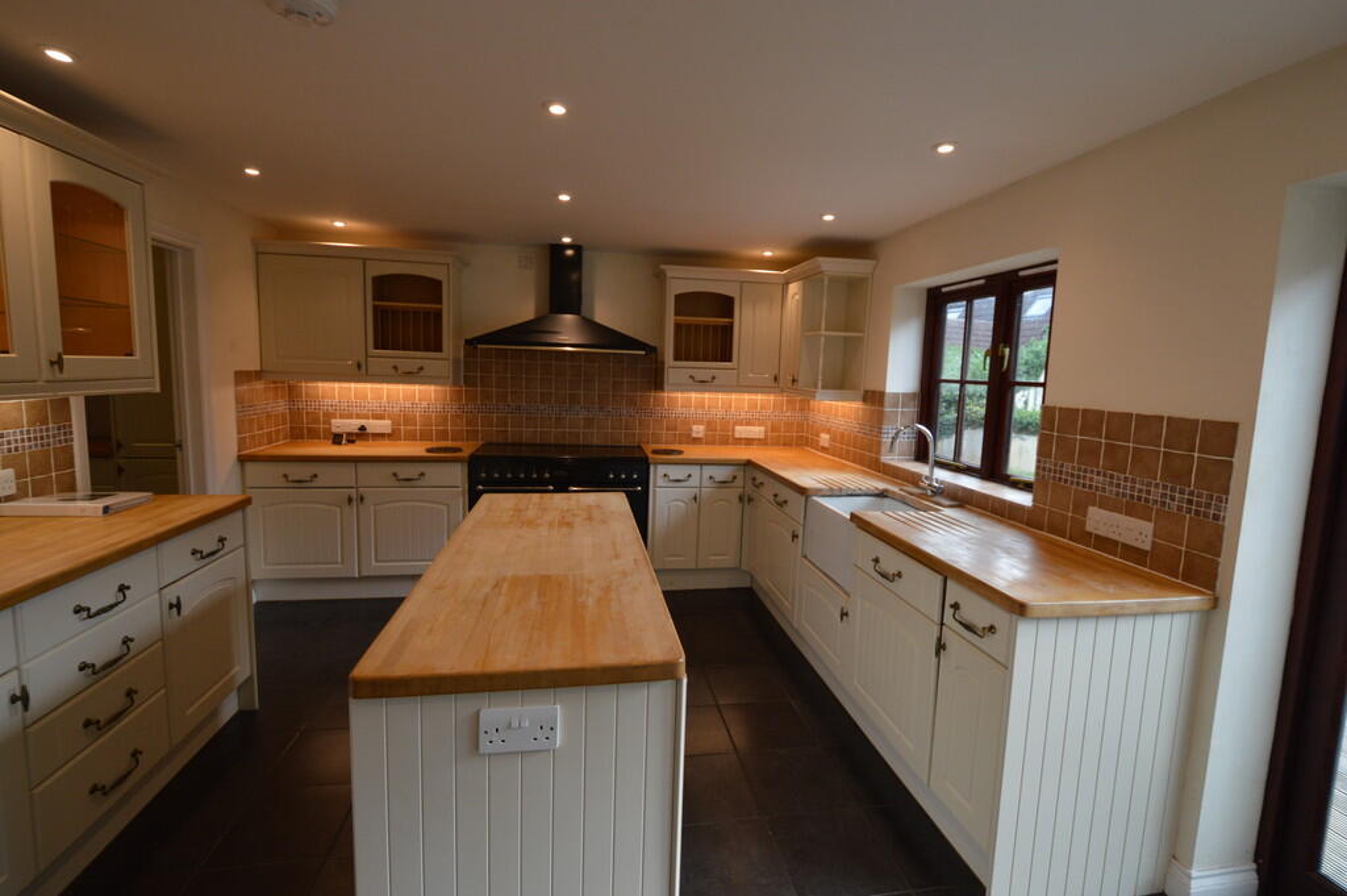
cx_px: 674
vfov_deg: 77.2
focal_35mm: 15
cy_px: 448
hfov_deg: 100.4
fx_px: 561
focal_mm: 10
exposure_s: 1/125
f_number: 5.6
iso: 400
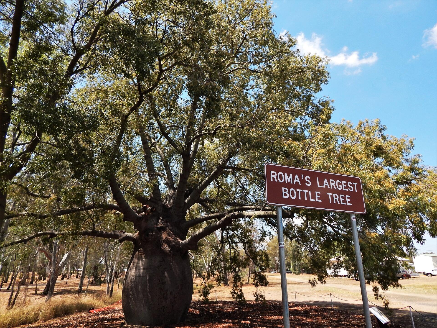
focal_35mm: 23
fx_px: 290
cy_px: 164
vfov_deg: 58.9
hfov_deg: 73.9
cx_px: 218
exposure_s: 1/1000
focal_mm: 4
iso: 125
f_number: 3
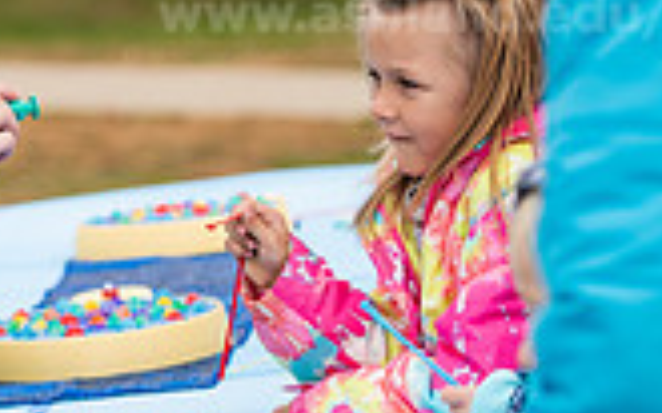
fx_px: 5807
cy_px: 98
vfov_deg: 4.1
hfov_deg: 6.5
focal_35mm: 322
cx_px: -24
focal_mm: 90
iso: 250
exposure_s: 1/250
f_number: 3.2
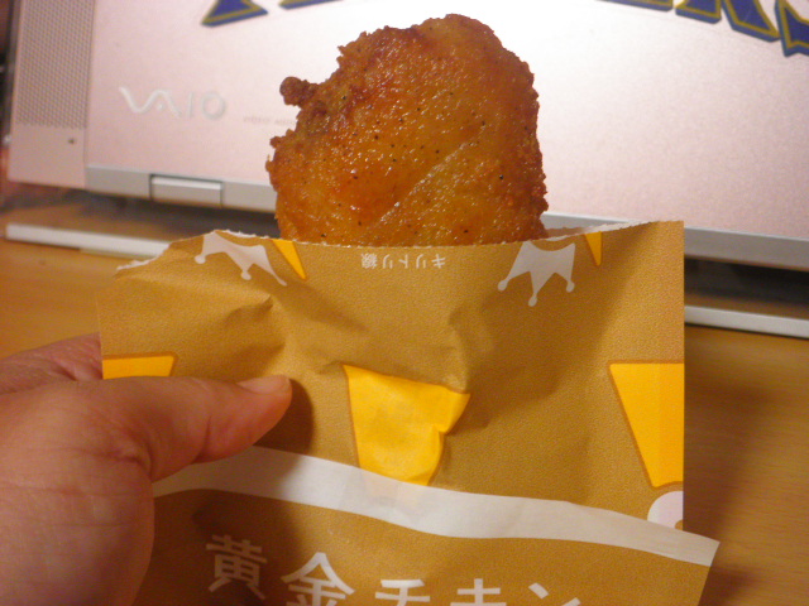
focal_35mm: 47
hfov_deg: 40.4
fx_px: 1098
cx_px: 404
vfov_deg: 30.9
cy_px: 303
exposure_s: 1/5
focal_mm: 8.3
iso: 160
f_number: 3.4
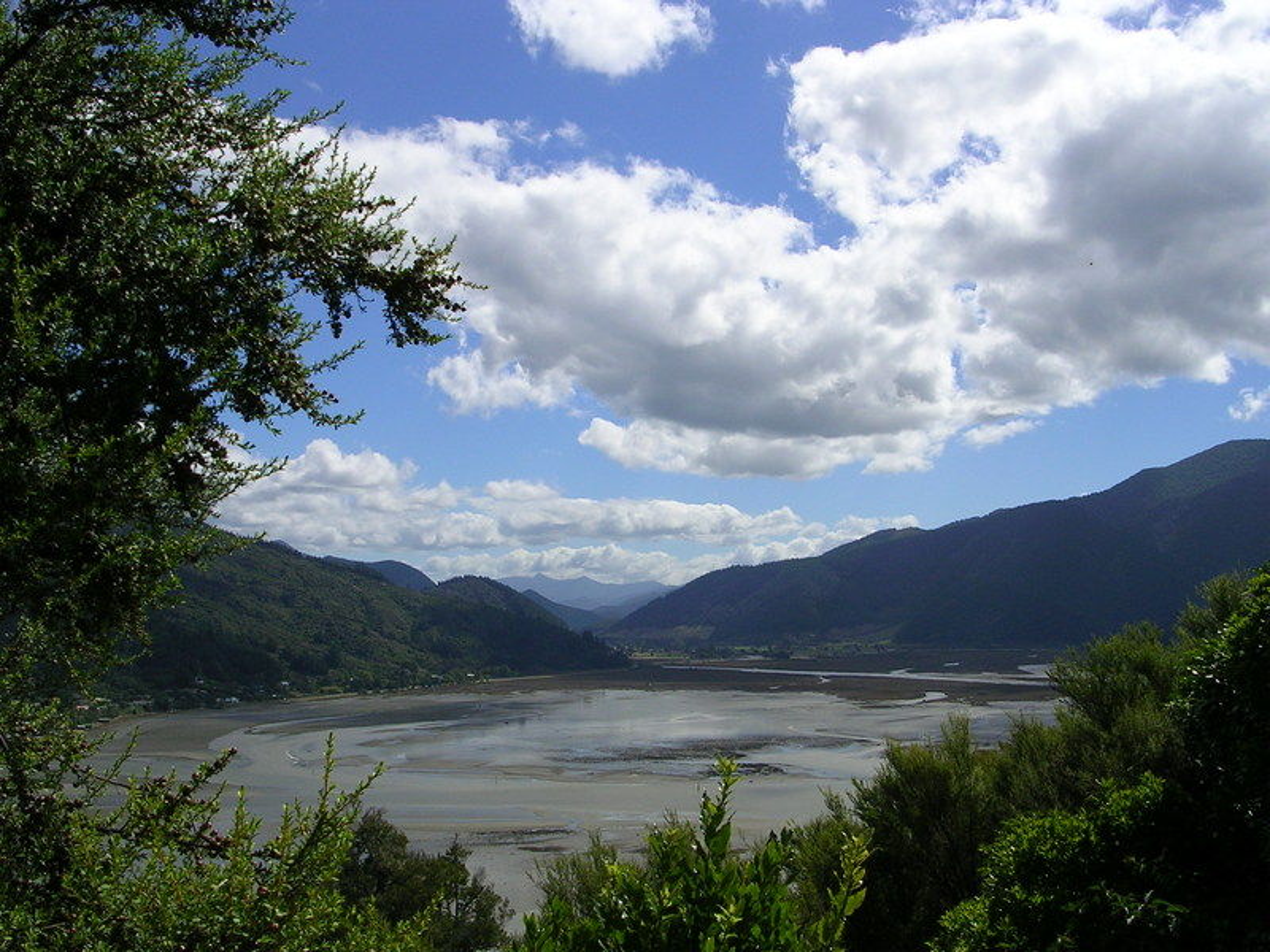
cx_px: 635
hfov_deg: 49.0
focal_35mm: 38
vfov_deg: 37.7
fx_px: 1394
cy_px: 476
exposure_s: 1/650
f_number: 5.6
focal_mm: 5.8
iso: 50
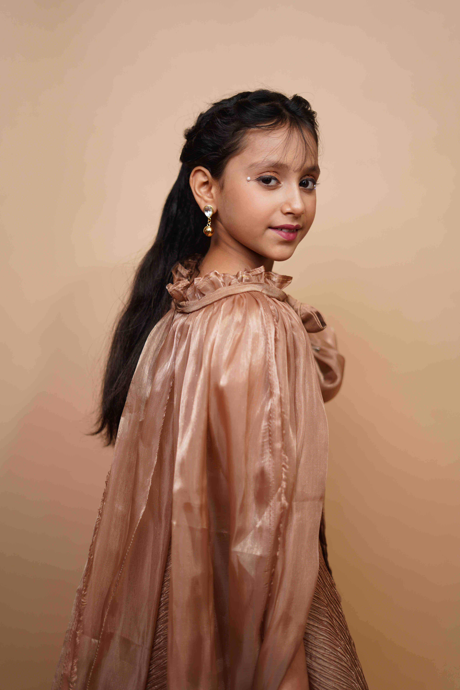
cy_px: 345
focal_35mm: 50
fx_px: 958
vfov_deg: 39.6
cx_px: 230
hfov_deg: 27.0
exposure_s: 1/200
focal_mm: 50
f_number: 1.8
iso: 160
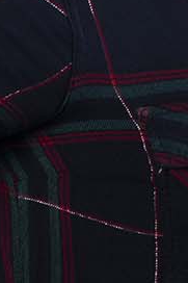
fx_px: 4361
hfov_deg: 2.5
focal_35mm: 556
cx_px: 122
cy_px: 203
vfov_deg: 3.7
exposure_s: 1/250
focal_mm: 105
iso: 100
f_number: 9
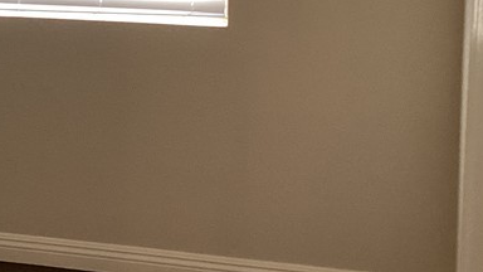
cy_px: -9
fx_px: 1153
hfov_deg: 22.9
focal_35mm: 90
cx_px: 26
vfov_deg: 13.2
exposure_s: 1/50
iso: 100
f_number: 2.4
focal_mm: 3.3
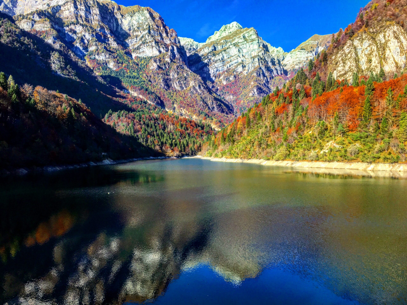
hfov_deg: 61.7
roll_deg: +0.8
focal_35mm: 29
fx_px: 341
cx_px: 204
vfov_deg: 48.2
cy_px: 152
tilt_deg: +0.3
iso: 25
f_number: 2.2
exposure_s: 1/641
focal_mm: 4.15
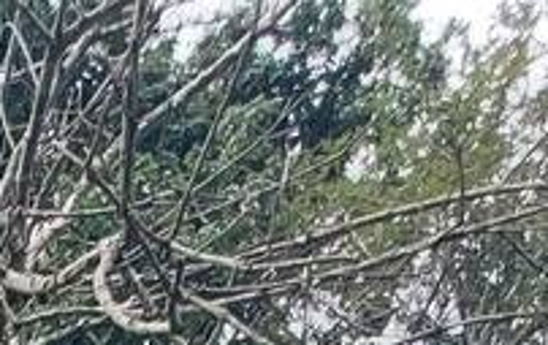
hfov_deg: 18.4
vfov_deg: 7.6
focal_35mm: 98
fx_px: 1466
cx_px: -309
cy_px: 1461
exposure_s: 1/206
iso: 40
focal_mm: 1.74
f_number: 2.2
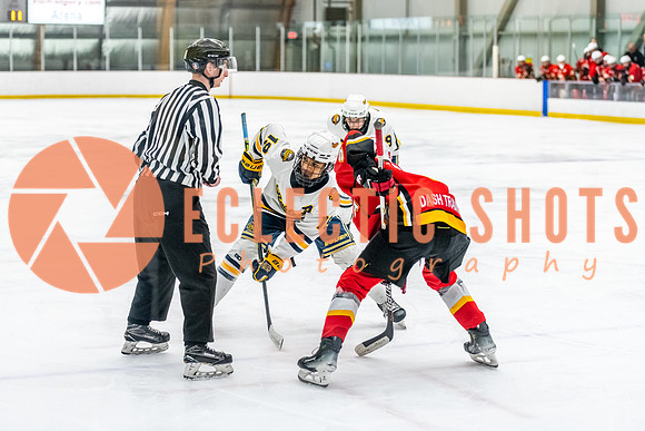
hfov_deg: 22.6
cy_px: 207
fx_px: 1611
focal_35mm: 90
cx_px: 322
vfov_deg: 15.2
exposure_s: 1/800
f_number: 2.8
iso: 3200
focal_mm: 80
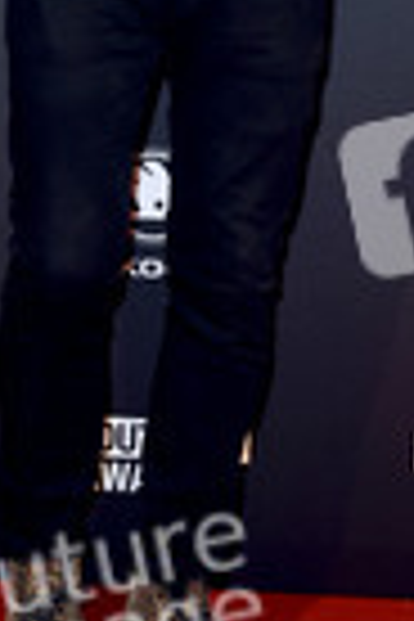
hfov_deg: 7.0
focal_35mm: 195
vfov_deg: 10.4
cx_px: 162
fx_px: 3371
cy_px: -54
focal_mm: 45
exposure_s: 1/100
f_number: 6.3
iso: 640
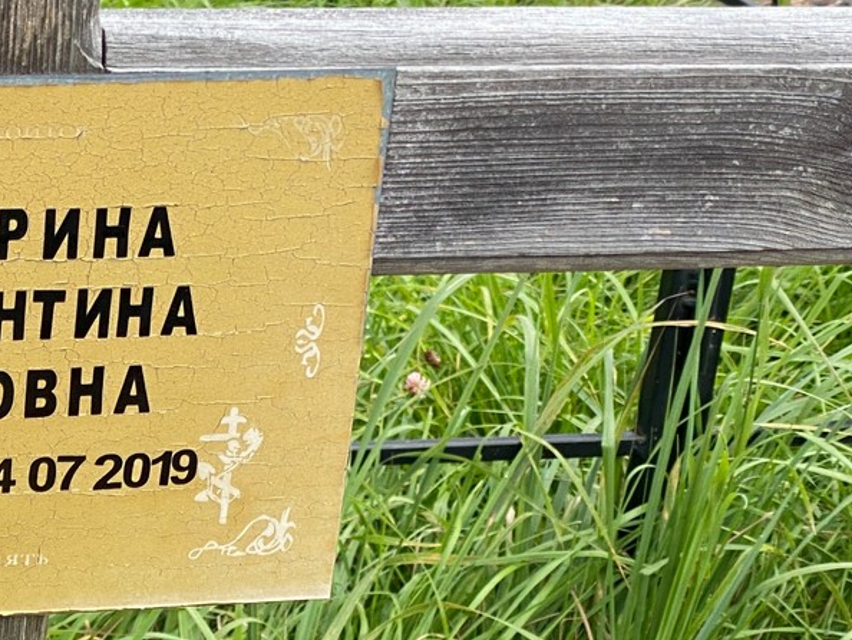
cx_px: -135
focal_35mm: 126
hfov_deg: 15.2
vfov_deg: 11.7
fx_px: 3102
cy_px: 584
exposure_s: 1/510
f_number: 2
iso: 20
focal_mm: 6
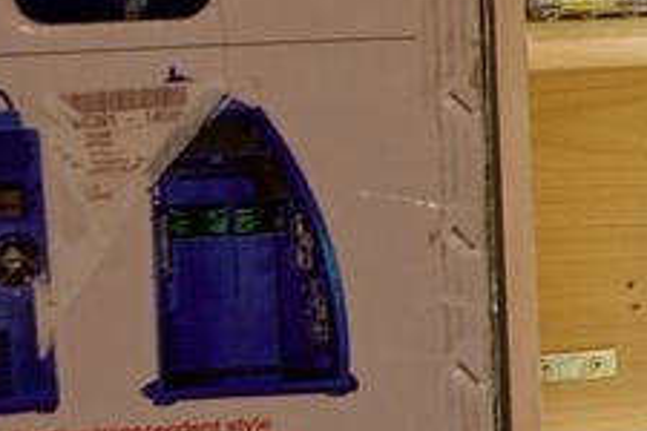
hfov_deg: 7.1
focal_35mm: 280
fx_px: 5026
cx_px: 1300
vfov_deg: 4.9
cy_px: 45
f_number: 6.3
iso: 100
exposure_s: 1/2
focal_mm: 35
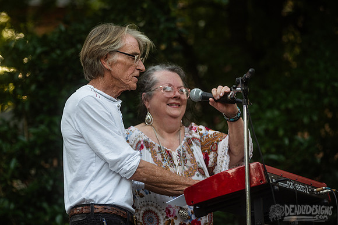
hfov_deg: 12.3
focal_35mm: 167
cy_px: 96
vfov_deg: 8.2
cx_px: 144
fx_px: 1564
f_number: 4.5
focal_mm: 145
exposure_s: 1/250
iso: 400
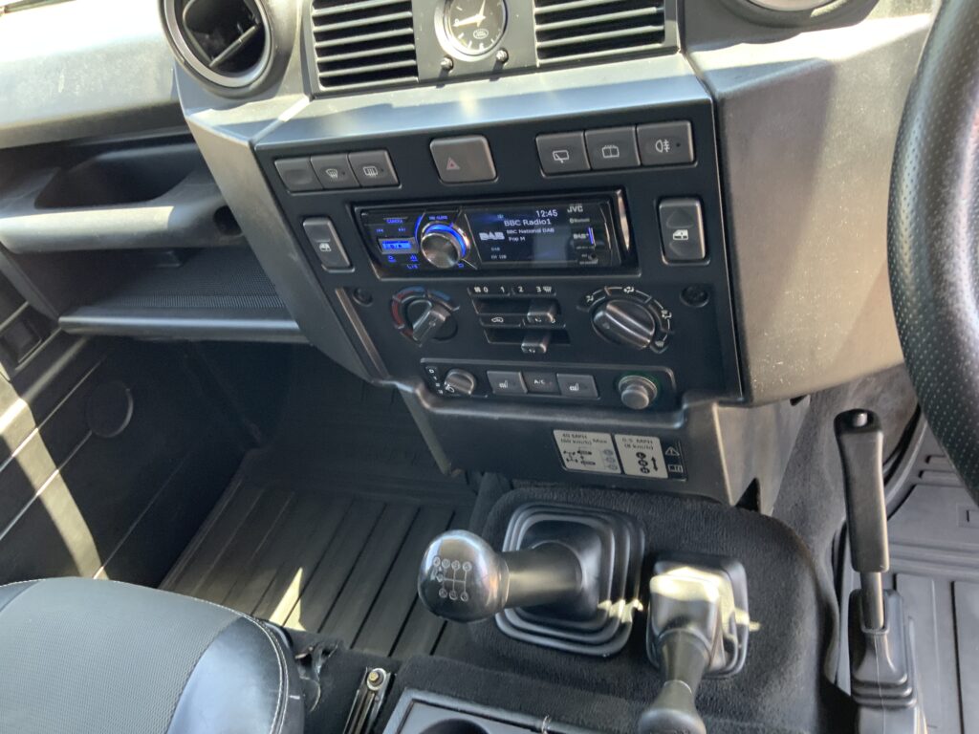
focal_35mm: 29
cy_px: 367
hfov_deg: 61.7
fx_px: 820
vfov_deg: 48.2
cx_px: 490
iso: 125
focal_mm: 3
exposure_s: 1/60
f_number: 1.8
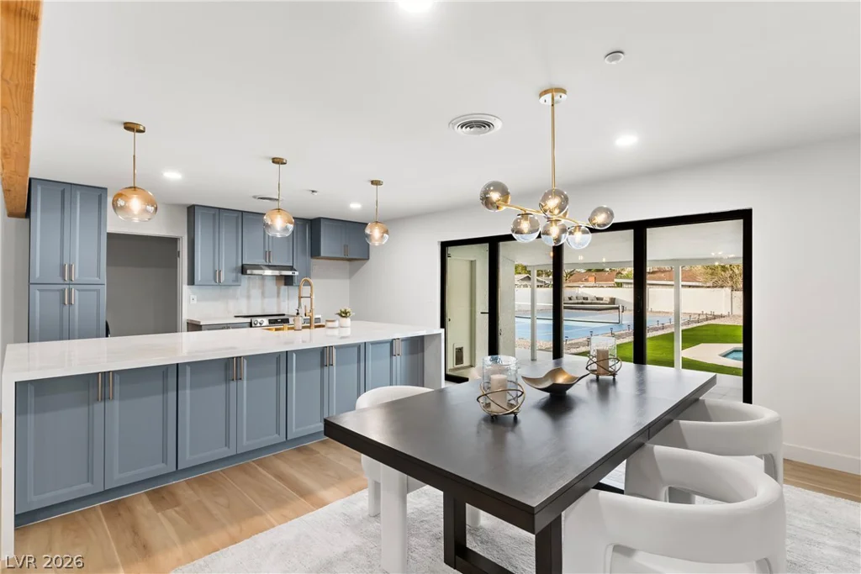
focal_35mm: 17
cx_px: 430
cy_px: 287
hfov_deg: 93.3
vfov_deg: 70.5
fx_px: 407
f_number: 8
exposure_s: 1/40
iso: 500
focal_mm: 17
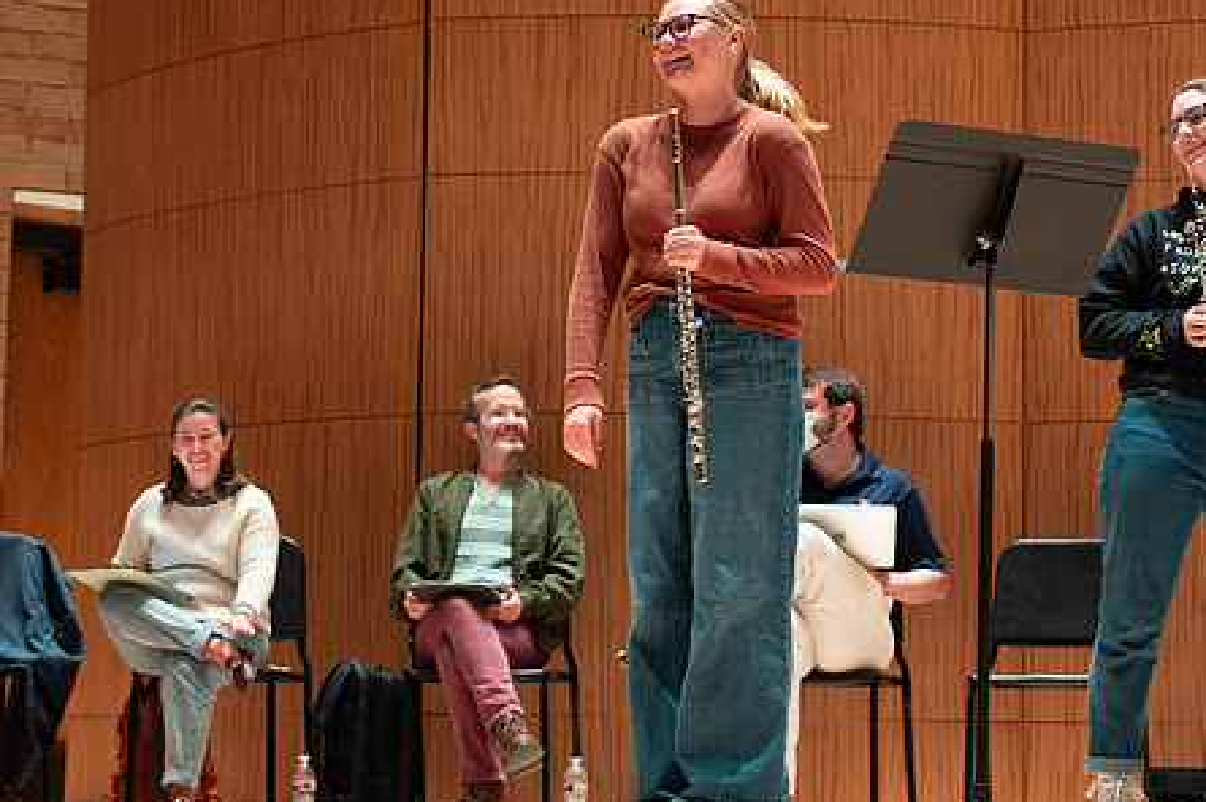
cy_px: 298
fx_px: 3749
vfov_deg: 12.2
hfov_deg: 18.2
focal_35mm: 112
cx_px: 743
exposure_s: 1/160
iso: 2000
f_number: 4
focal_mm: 86
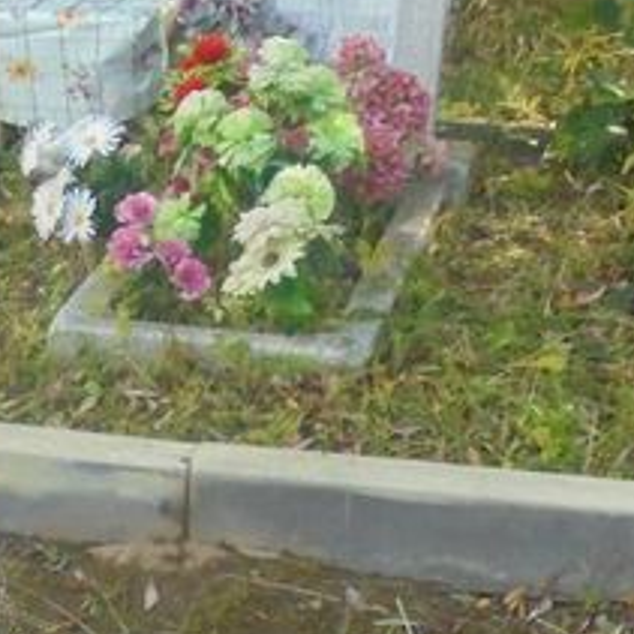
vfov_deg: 18.6
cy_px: 805
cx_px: -39
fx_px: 1803
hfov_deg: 19.2
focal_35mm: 87
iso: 200
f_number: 3.5
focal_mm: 4.6
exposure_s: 1/250
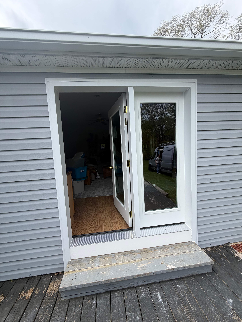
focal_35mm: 14
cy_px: 161
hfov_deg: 85.7
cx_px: 121
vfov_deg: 102.1
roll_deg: +1.0
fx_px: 130
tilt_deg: -3.4
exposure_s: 1/770
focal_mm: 2.22
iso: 32
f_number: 2.2
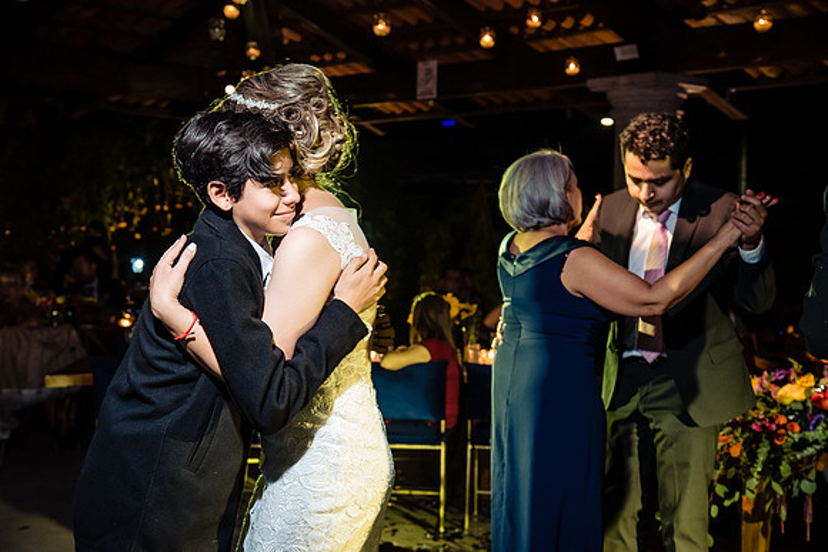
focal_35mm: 62
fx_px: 1426
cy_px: 276
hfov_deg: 32.4
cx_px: 414
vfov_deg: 21.9
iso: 2000
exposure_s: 1/60
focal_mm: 62
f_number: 7.1
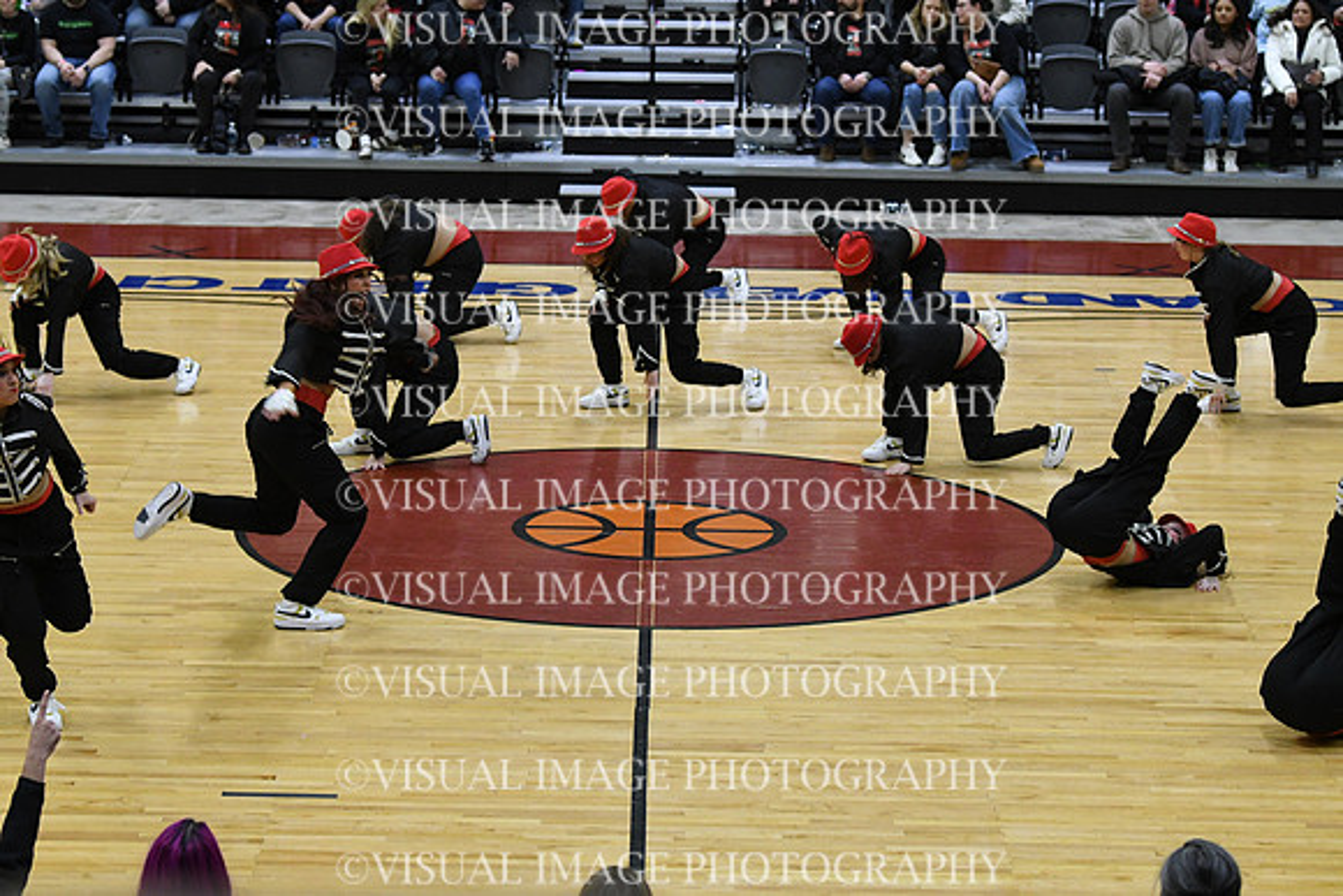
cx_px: 672
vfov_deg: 13.0
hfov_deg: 19.5
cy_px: 448
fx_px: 3918
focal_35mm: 105
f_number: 3.5
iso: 3200
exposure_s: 1/400
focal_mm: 70
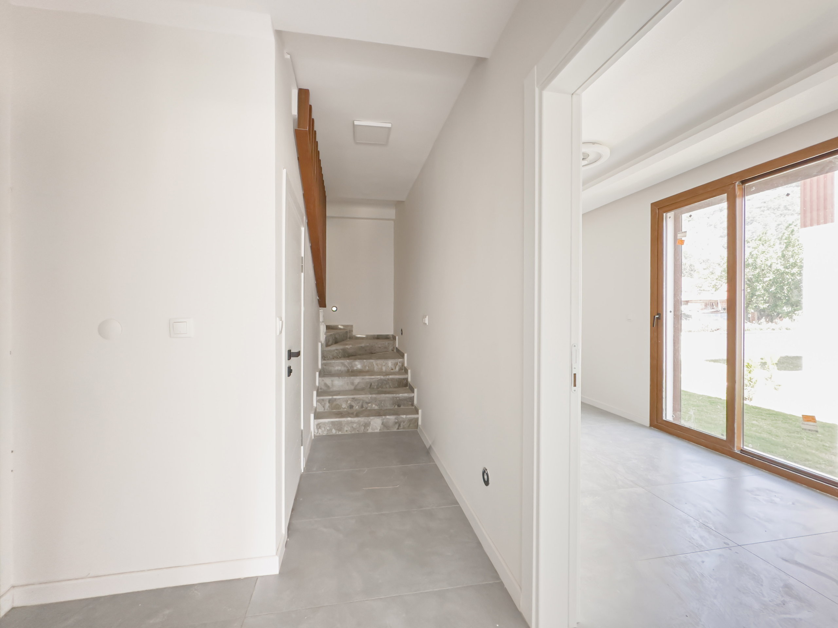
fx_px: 339
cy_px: 314
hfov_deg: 102.1
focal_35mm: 14
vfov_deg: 85.7
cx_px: 419
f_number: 2.2
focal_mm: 2.22
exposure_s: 1/100
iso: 160
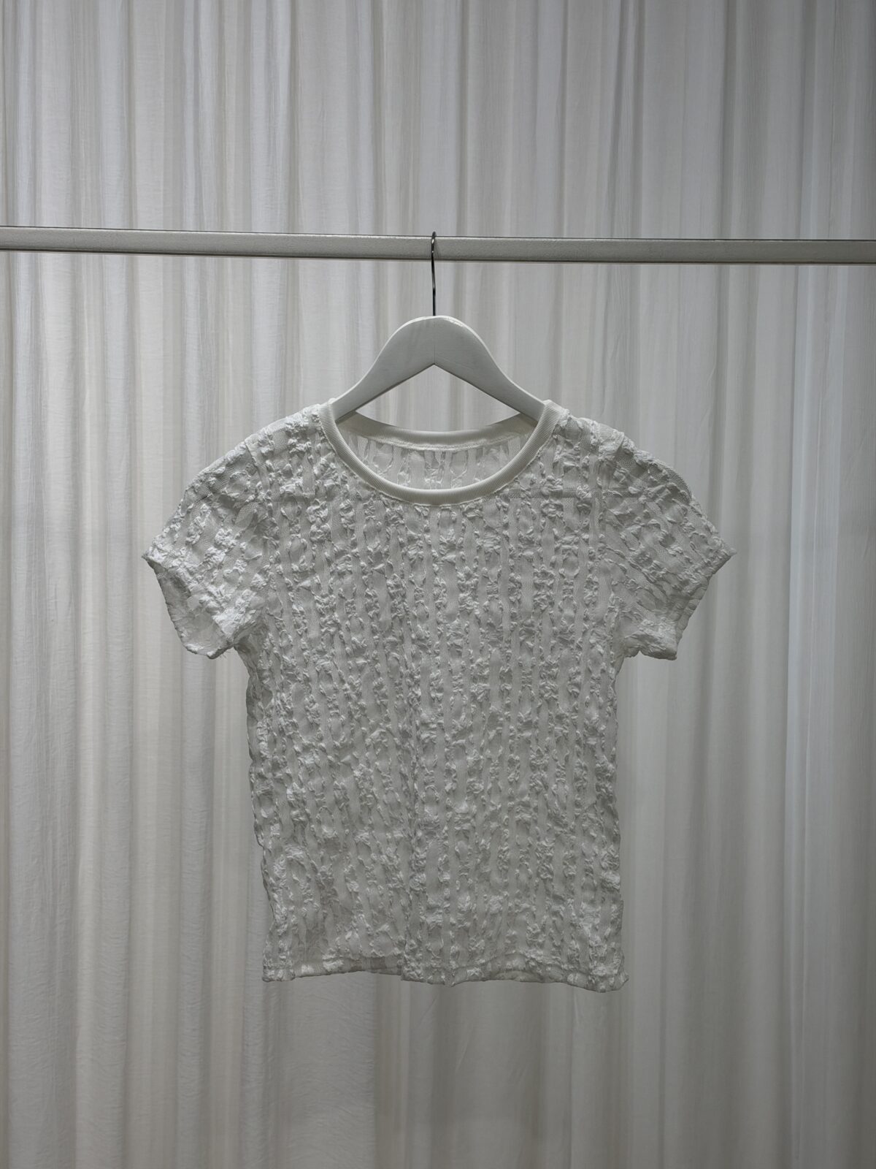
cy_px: 584
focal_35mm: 48
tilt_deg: -4.8
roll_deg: -1.0
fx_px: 1620
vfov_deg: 39.7
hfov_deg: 30.3
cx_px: 438
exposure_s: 1/121
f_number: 1.8
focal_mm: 6.93
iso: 50
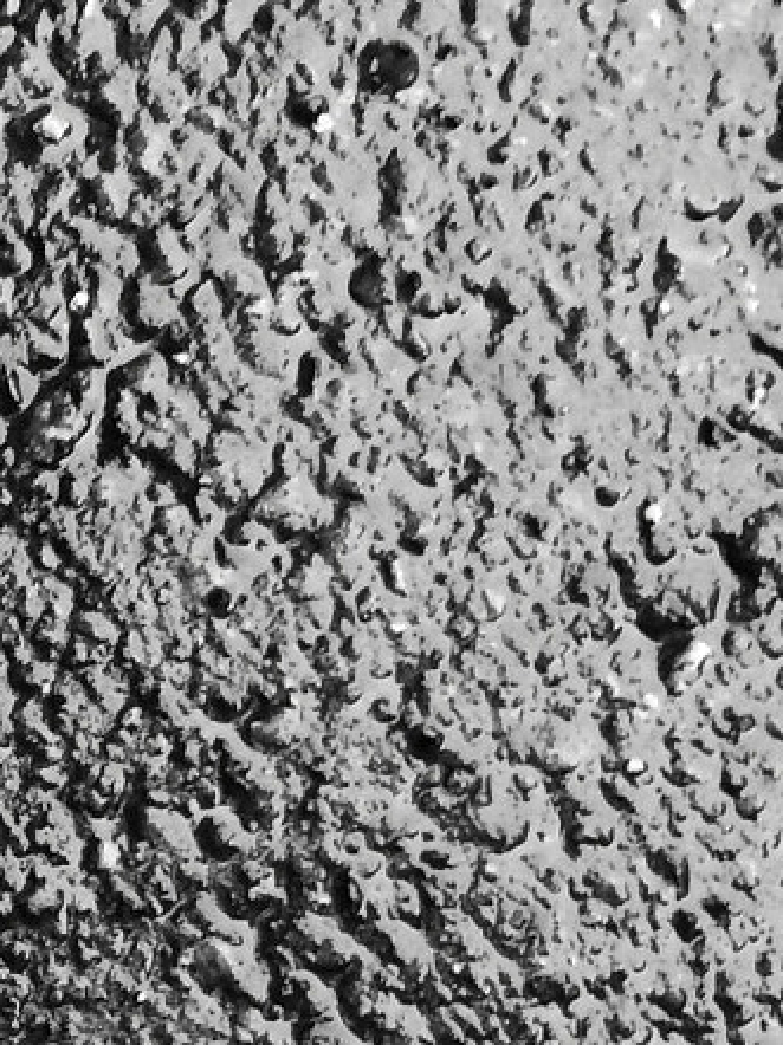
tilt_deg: -81.4
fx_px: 3170
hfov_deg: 13.3
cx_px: -371
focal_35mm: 105
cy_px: 1014
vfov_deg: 18.3
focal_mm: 4.15
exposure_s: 1/33
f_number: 2.2
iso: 125
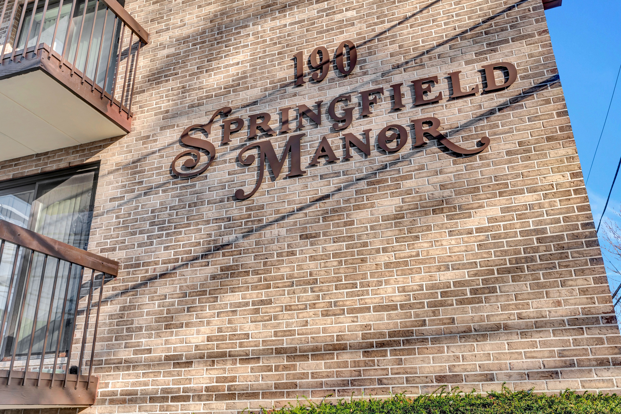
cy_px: 207
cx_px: 310
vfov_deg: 43.6
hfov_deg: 61.9
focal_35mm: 30
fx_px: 518
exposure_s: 1/125
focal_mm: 30
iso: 100
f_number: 9
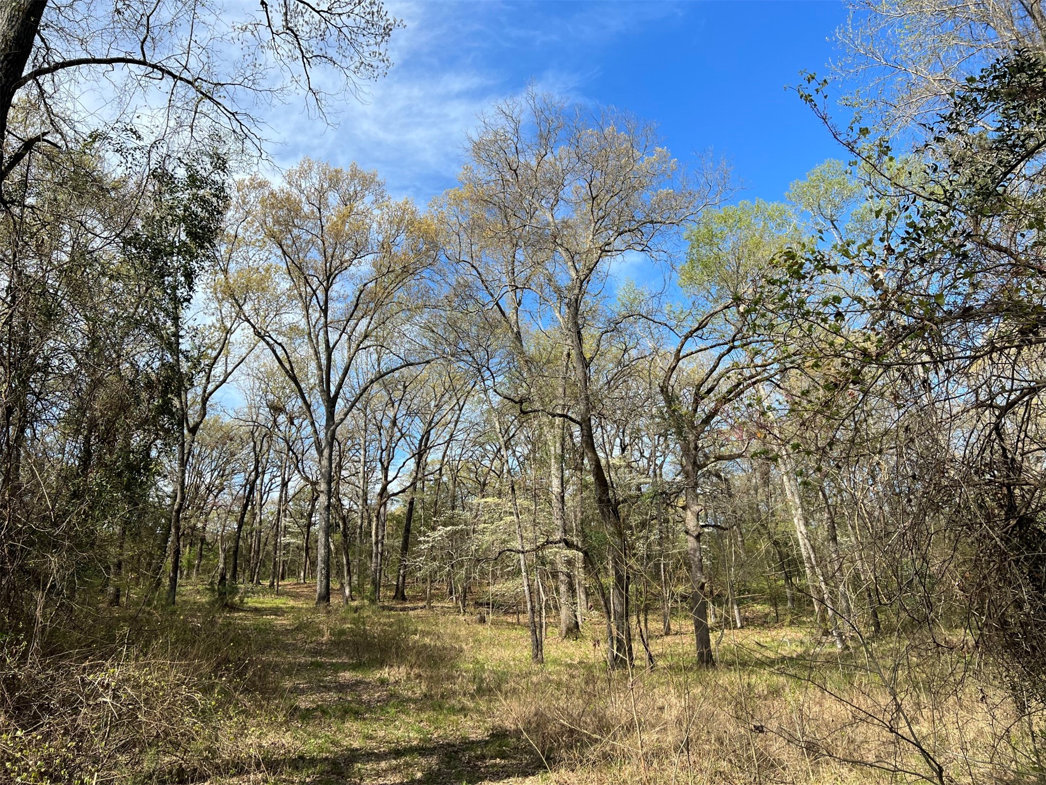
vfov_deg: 53.1
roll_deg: +2.6
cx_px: 523
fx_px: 786
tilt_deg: +18.8
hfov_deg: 67.3
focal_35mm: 26
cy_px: 392
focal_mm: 5.7
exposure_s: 1/2165
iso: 50
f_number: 1.5
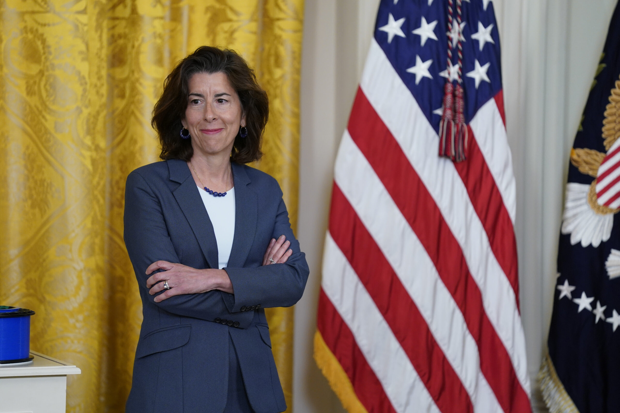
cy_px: 206
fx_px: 3444
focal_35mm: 200
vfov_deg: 6.9
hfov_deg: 10.3
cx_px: 310
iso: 2000
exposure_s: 1/250
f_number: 2.8
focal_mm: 200
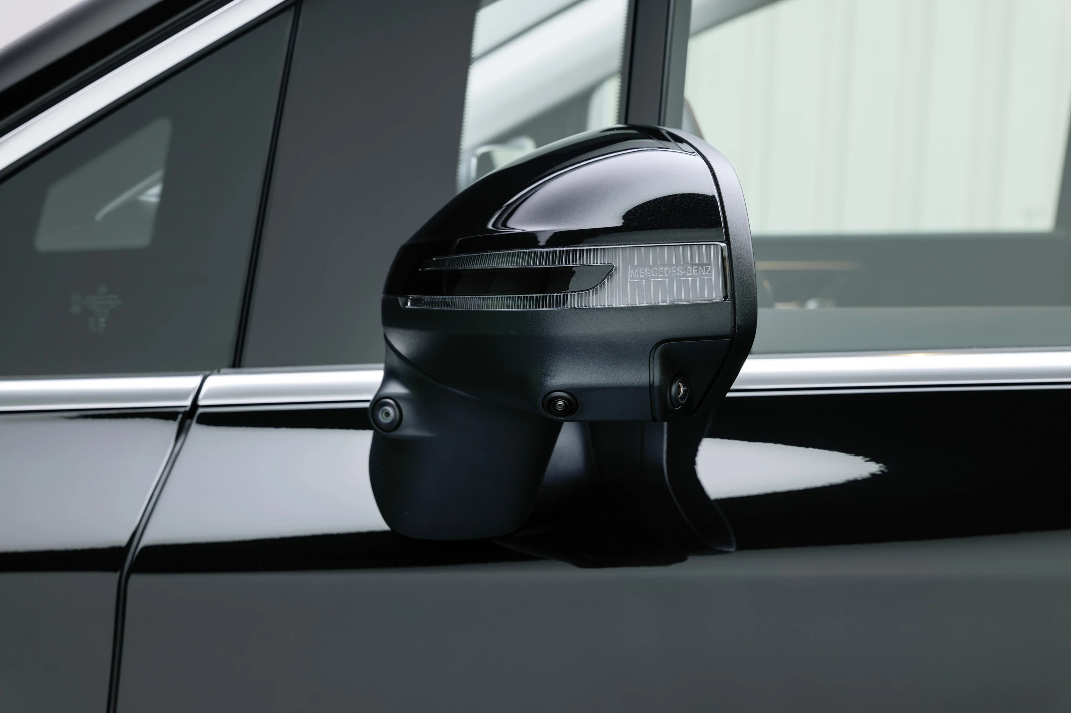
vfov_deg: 23.3
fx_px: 1724
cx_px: 536
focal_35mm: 58
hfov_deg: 34.5
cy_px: 356
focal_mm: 58
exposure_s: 1/2.5
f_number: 7.1
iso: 100
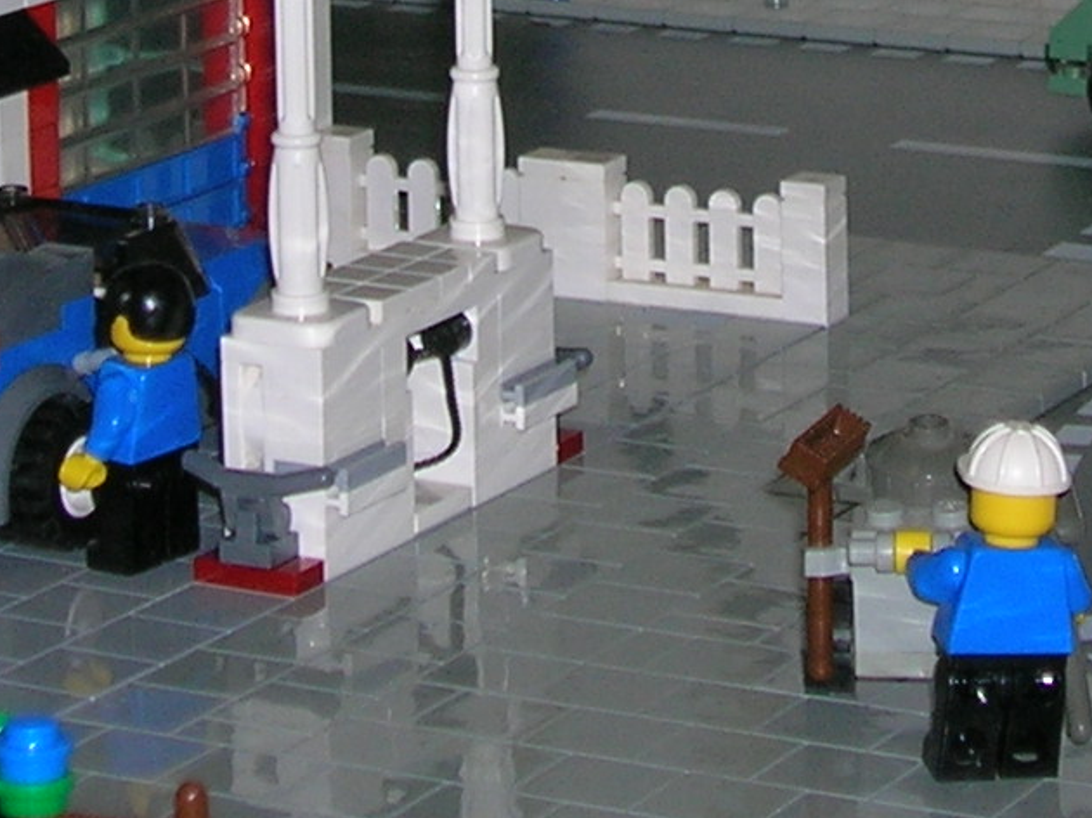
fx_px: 5266
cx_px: 780
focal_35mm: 167
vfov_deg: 8.7
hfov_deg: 11.8
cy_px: -360
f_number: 3.2
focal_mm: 7.7
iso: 50
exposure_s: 1/60.1
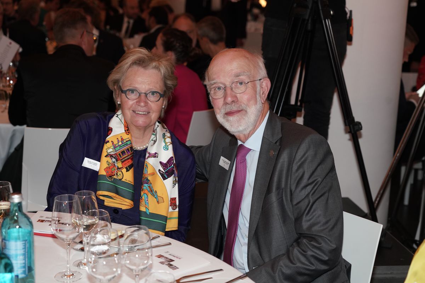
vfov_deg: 23.0
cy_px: 142
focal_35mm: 59
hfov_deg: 33.9
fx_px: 696
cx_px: 212
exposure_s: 1/80
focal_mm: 59
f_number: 4.5
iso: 1600
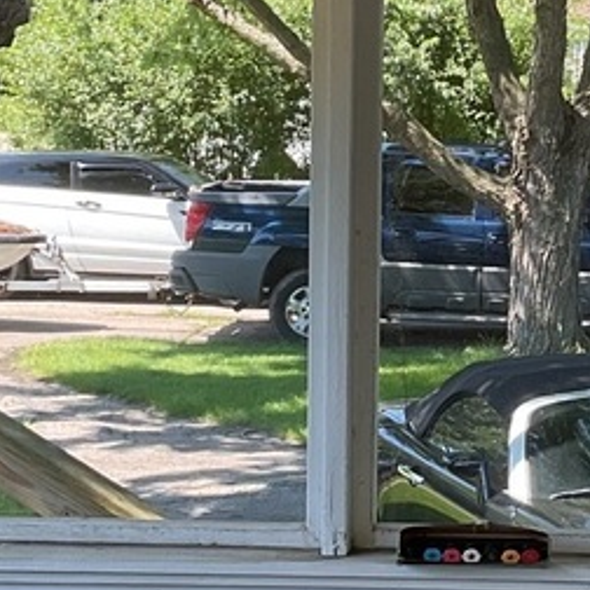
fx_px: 2121
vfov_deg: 15.8
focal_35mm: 110
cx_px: 569
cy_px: 311
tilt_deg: -7.0
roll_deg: -3.0
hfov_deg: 15.6
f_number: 1.8
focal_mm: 3
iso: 20
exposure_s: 1/120
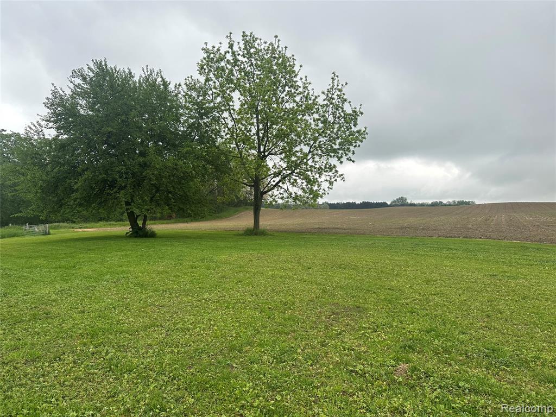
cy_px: 208
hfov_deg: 71.6
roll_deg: +0.0
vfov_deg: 56.8
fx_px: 385
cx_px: 278
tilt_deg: +1.8
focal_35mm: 24
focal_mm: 6.86
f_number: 1.78
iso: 80
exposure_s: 1/699
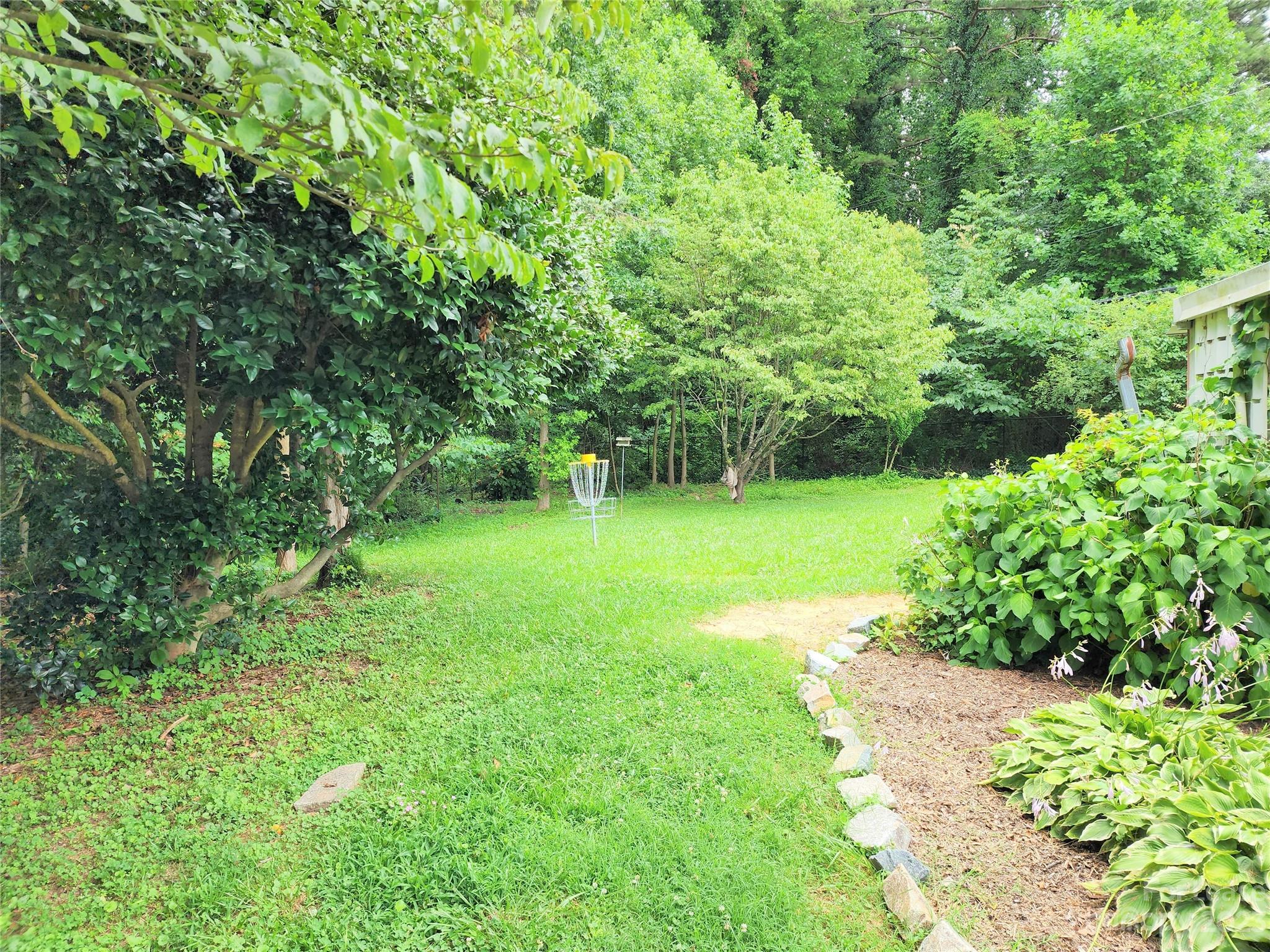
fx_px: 844
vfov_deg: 58.9
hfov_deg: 73.9
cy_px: 476
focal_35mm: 23
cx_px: 635
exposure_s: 1/180
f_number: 1.8
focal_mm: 6.4
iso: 16
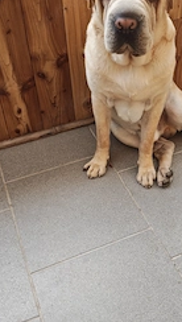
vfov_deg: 48.9
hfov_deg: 28.9
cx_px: 120
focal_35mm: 41
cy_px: 124
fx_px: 350
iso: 50
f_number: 1.62
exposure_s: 1/105
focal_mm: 6.55
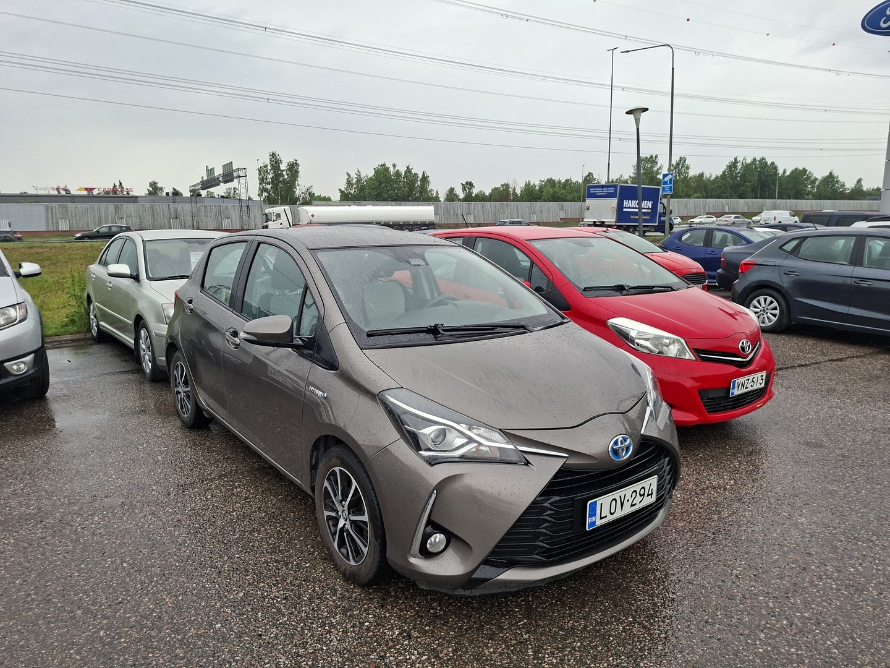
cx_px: 445
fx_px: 591
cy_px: 334
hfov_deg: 73.9
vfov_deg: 58.9
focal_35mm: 23
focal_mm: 5.54
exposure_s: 1/196
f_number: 1.8
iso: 50
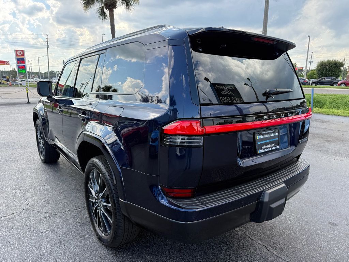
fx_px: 242
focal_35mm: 24
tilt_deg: -11.2
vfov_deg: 56.8
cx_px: 174
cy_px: 131
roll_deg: -1.4
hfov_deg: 71.6
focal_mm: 6.76
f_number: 1.78
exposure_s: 1/796
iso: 80
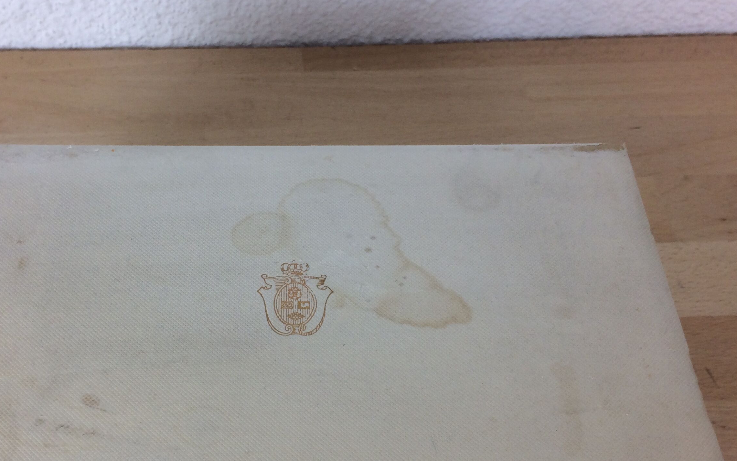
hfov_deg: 45.1
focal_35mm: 44
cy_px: 320
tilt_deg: -53.6
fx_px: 884
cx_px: 307
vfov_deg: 28.9
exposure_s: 1/50
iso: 40
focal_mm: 4.15
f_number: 2.2
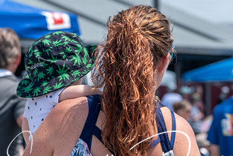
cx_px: 94
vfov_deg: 4.8
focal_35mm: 286
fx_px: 1853
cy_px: 104
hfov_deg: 7.2
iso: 200
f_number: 7.1
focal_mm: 110
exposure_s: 1/800
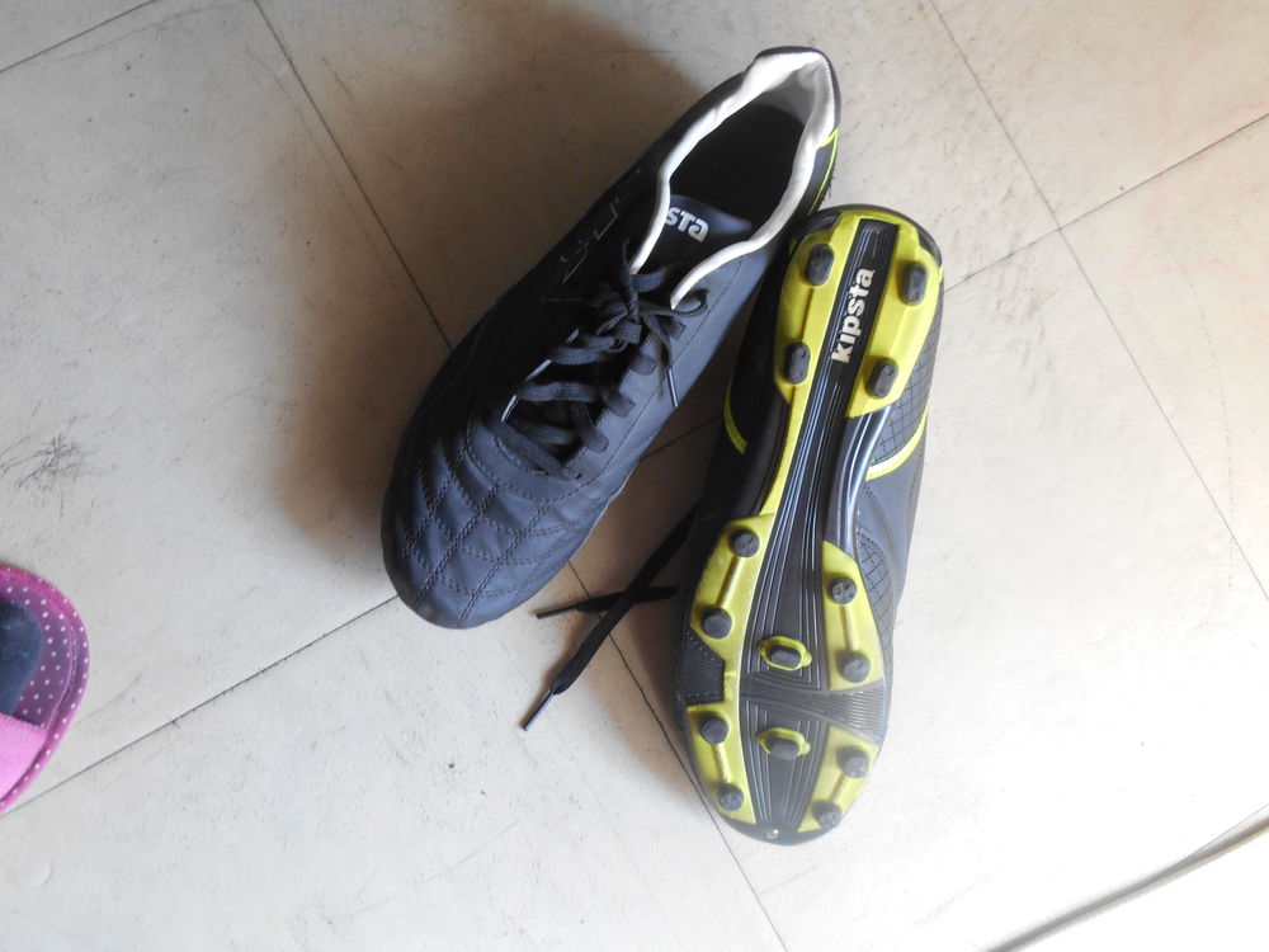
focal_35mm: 35
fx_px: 1283
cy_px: 476
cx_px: 634
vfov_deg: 40.7
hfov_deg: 52.6
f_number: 3.7
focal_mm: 6.3
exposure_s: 1/30
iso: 200
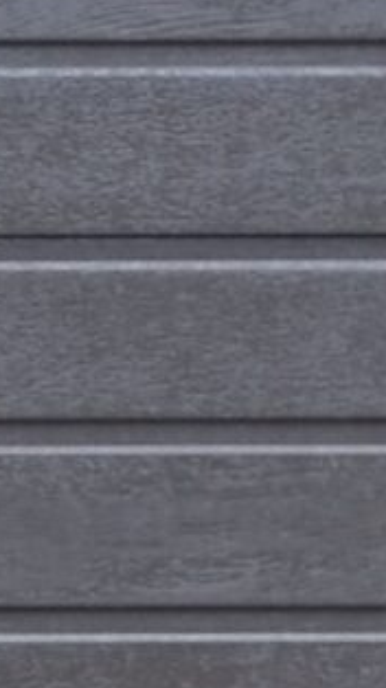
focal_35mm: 640
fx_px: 11677
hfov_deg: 1.9
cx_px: 1129
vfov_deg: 3.4
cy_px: 1238
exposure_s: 1/125
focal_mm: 50
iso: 100
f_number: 3.5
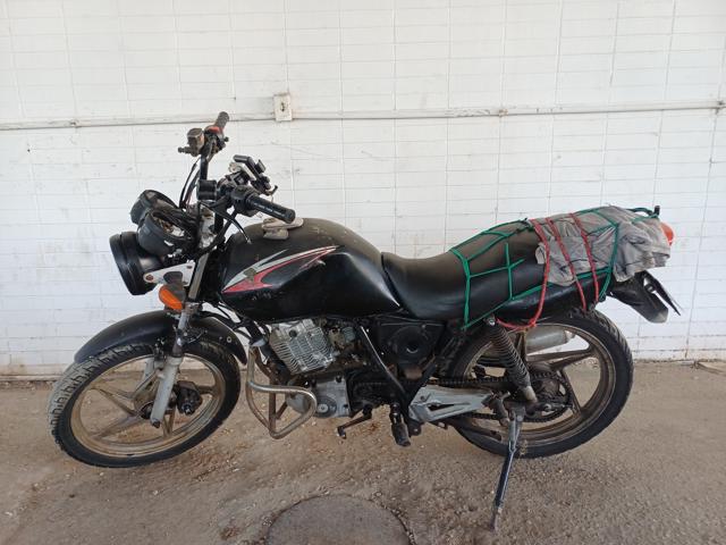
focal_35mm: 25
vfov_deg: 54.9
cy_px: 272
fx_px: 524
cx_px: 363
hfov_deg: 69.4
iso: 80
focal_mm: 4.65
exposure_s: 1/60
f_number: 1.8
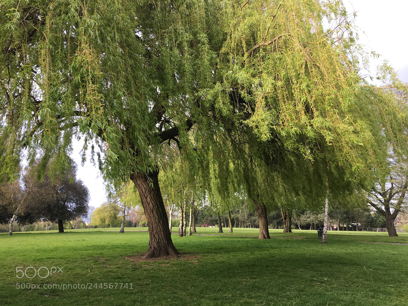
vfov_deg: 48.2
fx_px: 342
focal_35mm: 29
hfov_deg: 61.7
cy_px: 153
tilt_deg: +11.9
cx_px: 204
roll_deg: +0.8
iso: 32
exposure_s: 1/100
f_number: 2.2
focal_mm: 4.15
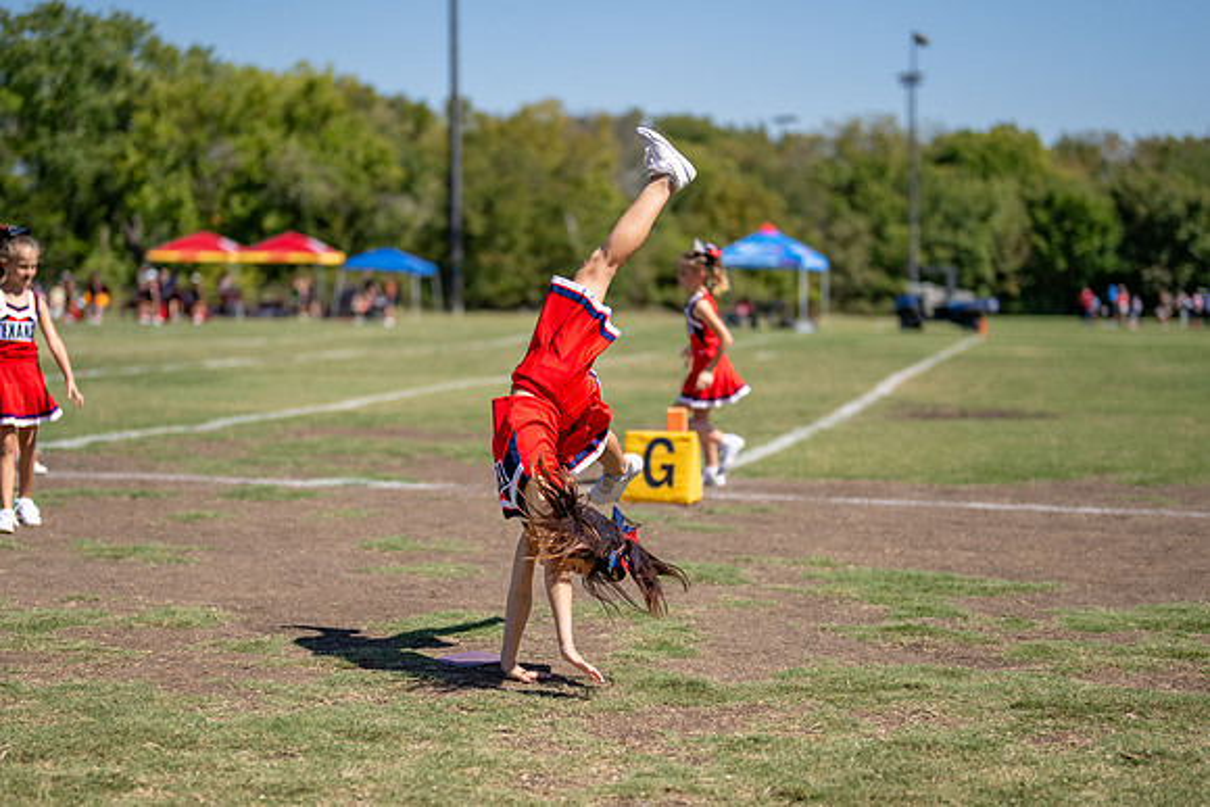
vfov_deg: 19.5
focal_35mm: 70
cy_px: 475
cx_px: 551
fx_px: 2344
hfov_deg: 28.9
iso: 160
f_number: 1.2
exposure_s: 1/16000
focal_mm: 50
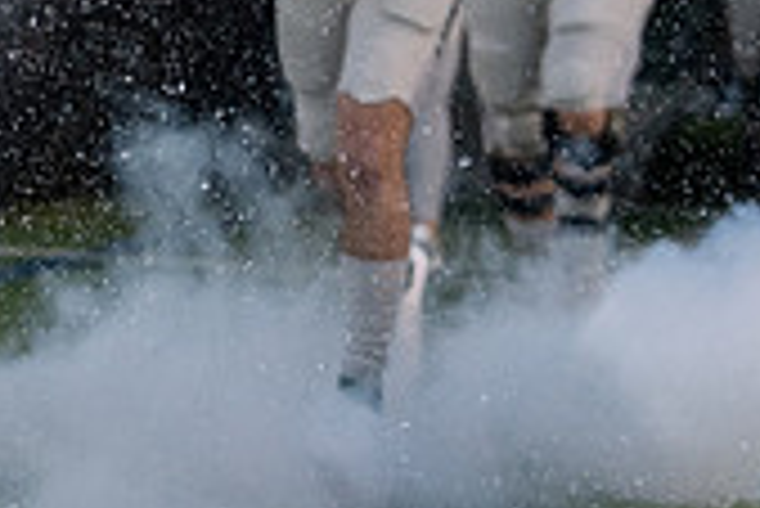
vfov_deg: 4.0
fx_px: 7163
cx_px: -481
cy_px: -312
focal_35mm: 339
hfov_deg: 6.0
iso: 2500
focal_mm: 99
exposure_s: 1/1250
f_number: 4
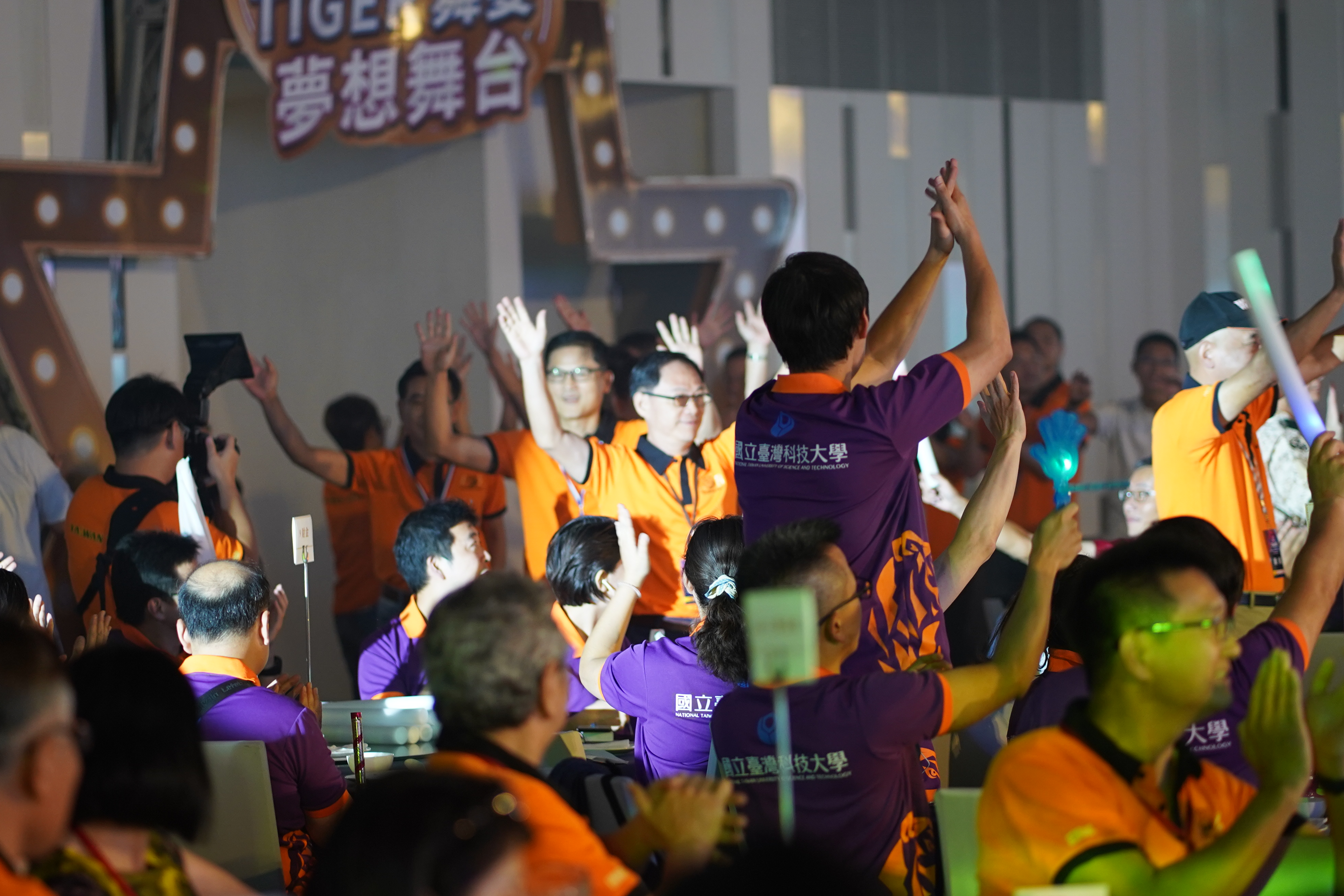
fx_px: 4741
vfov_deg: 10.8
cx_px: 672
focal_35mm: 127
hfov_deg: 16.1
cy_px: 448
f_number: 2
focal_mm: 85
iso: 1000
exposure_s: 1/160
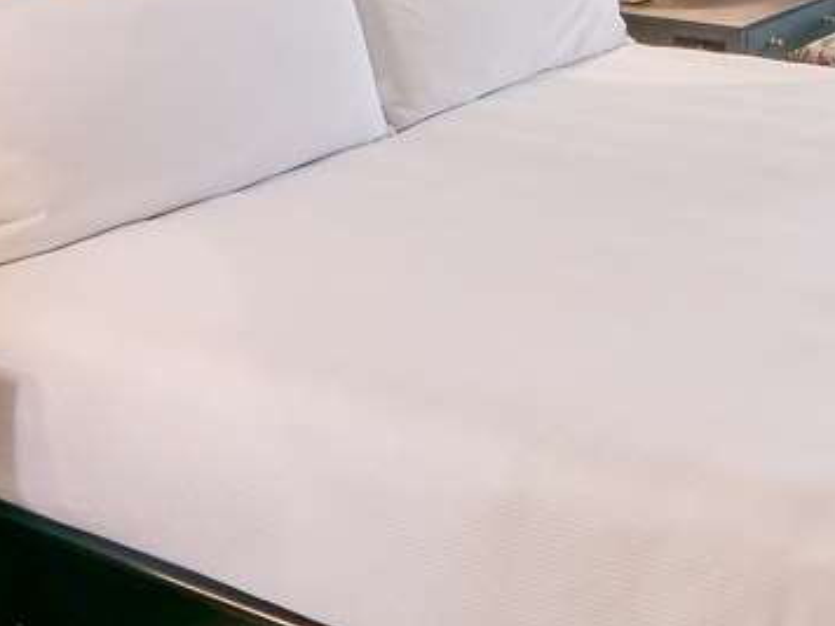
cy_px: -20
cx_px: 908
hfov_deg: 29.6
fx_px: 1423
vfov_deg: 23.6
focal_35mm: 59
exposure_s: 1/60
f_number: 7.1
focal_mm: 7
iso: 400
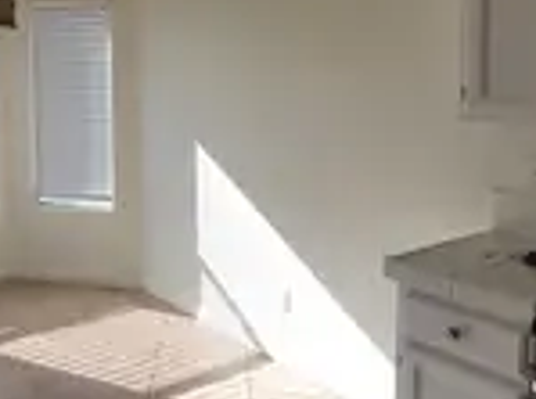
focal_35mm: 35
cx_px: 40
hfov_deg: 46.7
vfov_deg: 39.5
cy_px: 104
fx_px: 541
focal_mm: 2.2
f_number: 2.2
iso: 64
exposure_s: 1/548
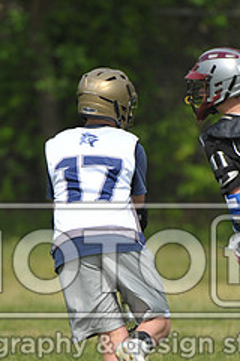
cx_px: 102
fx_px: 9647
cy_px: 273
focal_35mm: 962
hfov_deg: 1.4
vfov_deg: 2.1
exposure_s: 1/5000
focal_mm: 400
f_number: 4
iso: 640
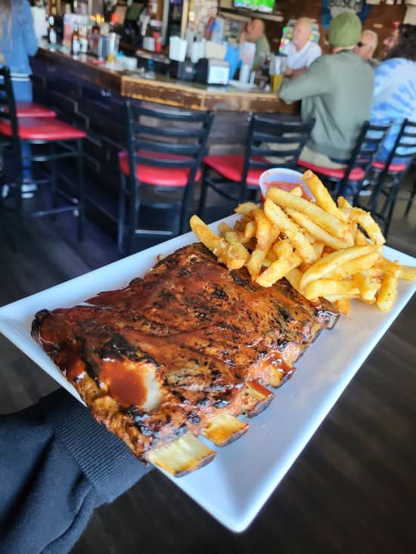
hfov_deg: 53.1
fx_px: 416
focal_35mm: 26
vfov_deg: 67.3
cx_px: 208
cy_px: 277
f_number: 1.8
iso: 250
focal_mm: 5.4
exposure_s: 1/120
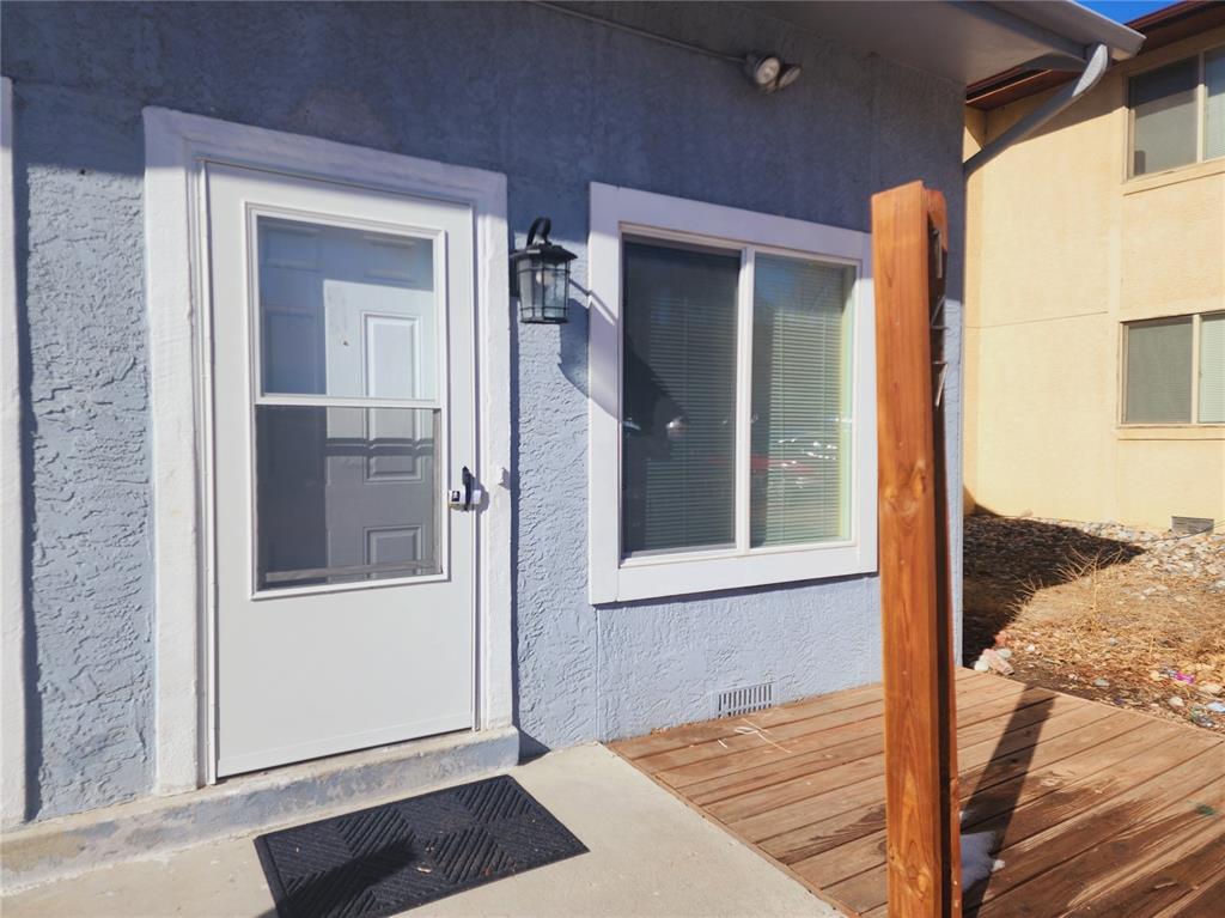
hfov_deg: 74.0
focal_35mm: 23
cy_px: 459
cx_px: 612
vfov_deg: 58.8
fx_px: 814
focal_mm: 6.4
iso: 12
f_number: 1.8
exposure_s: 1/1610
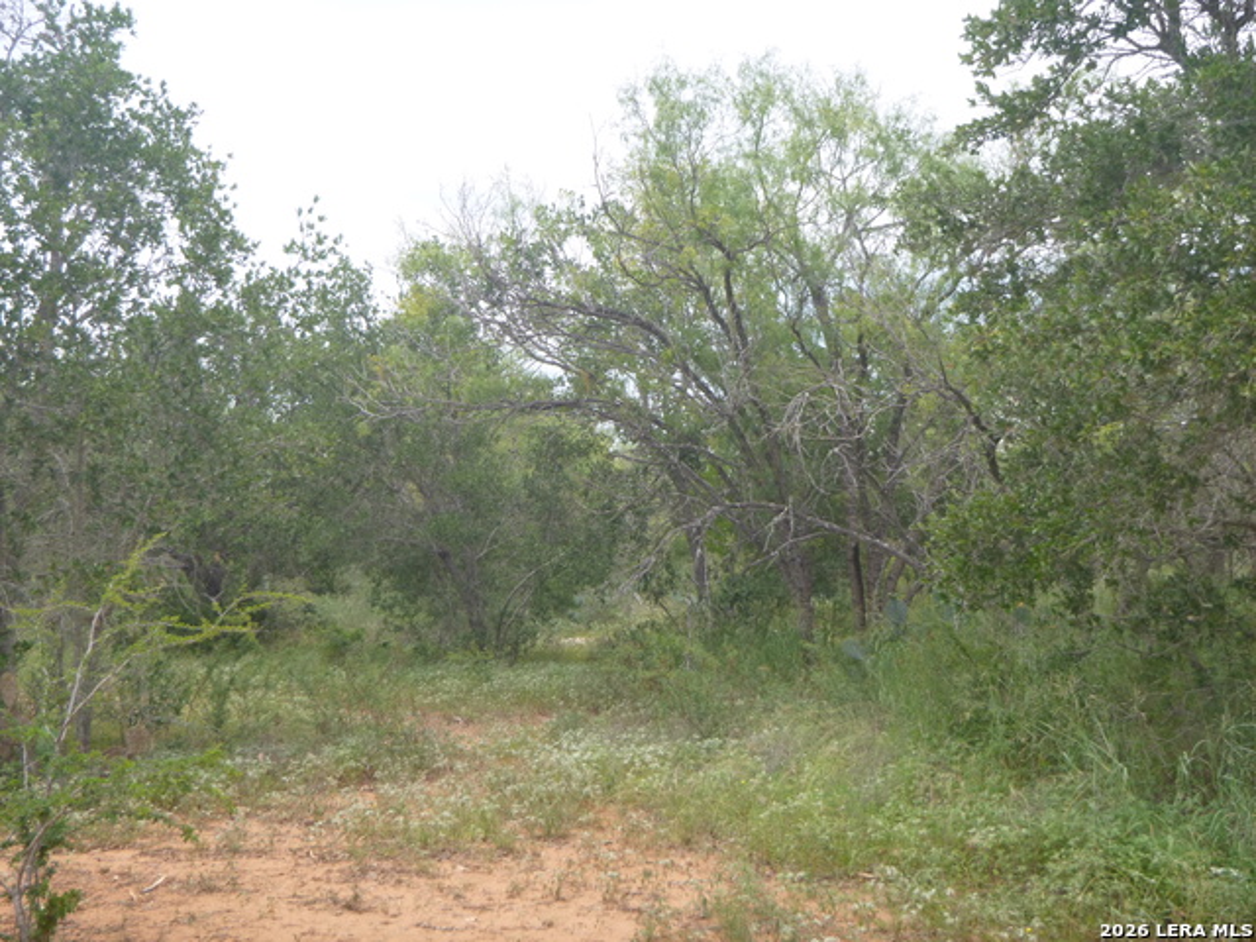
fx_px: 1705
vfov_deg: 30.9
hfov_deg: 40.4
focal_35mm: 47
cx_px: 628
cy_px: 471
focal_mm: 8.4
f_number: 4.8
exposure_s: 1/200
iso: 100
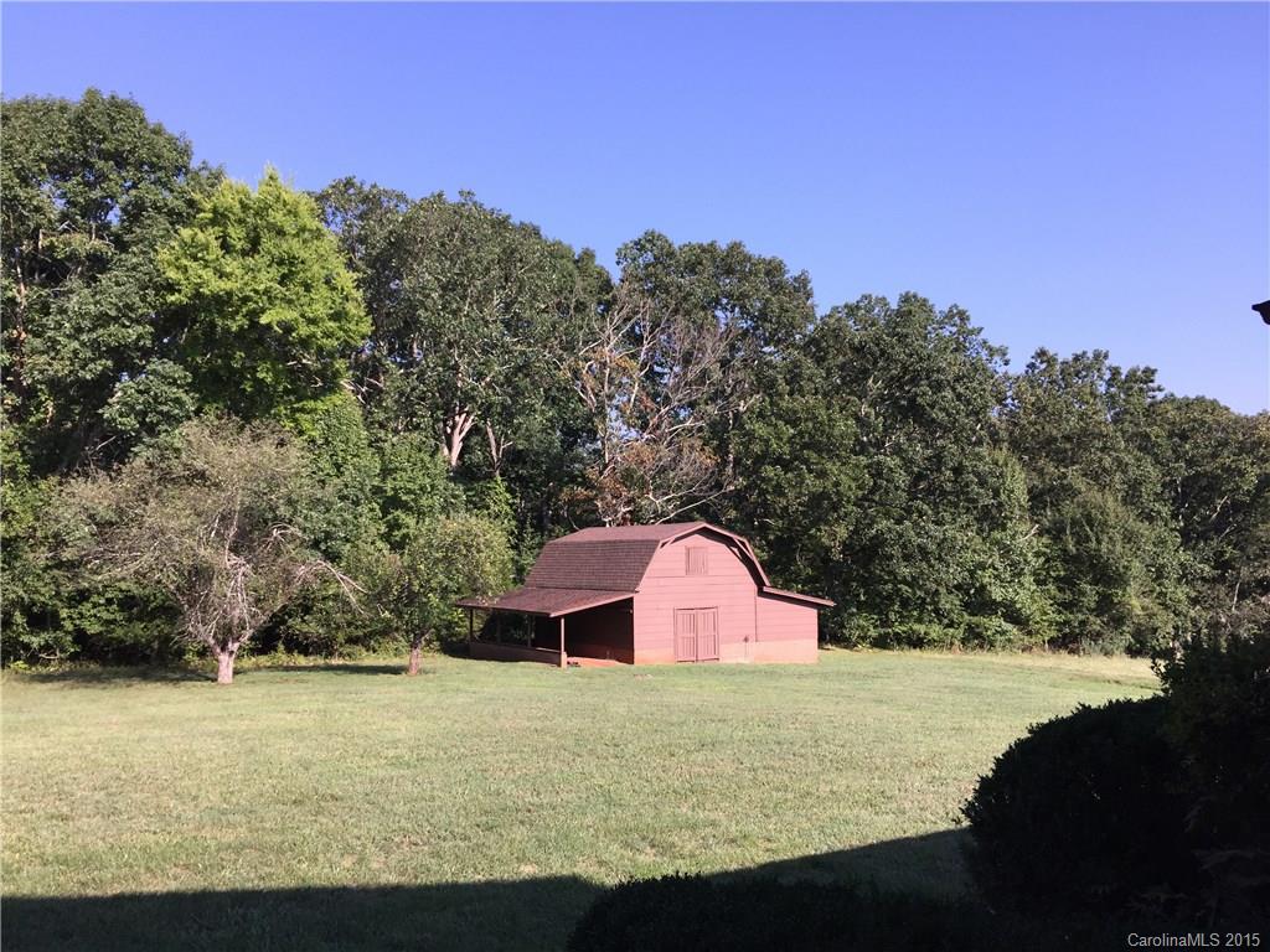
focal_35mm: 29
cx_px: 635
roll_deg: -0.9
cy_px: 476
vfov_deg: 48.2
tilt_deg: +3.0
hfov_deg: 61.7
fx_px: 1064
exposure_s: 1/1319
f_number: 2.2
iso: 32
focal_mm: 4.15
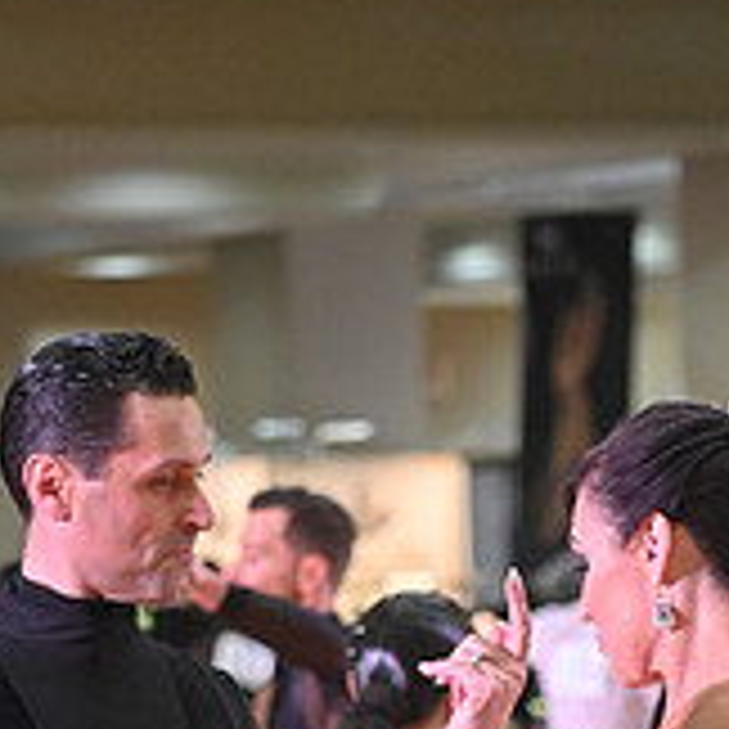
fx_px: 7982
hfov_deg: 5.2
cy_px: 1166
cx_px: 632
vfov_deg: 5.2
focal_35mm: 335
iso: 4000
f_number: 5
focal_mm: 110
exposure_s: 1/400
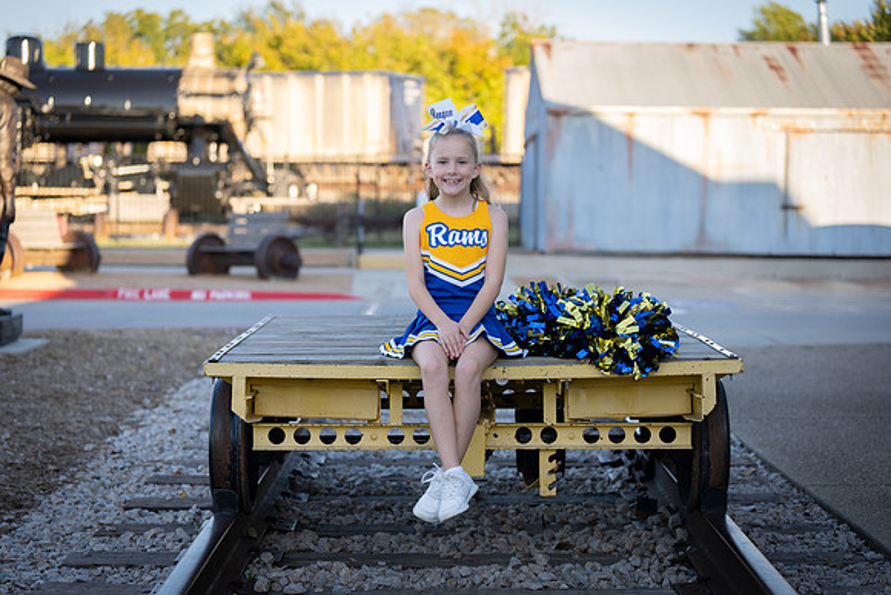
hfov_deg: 28.3
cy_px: 298
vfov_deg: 19.1
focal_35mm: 71
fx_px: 1767
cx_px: 446
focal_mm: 70
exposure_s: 1/400
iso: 125
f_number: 2.8
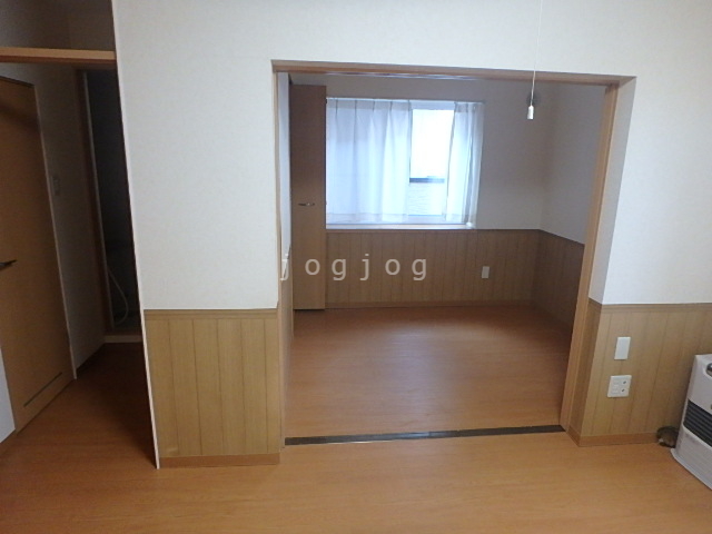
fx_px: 432
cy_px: 267
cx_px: 356
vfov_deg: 63.4
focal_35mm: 21
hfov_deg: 79.0
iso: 640
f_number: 3.5
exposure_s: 1/30
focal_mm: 3.7
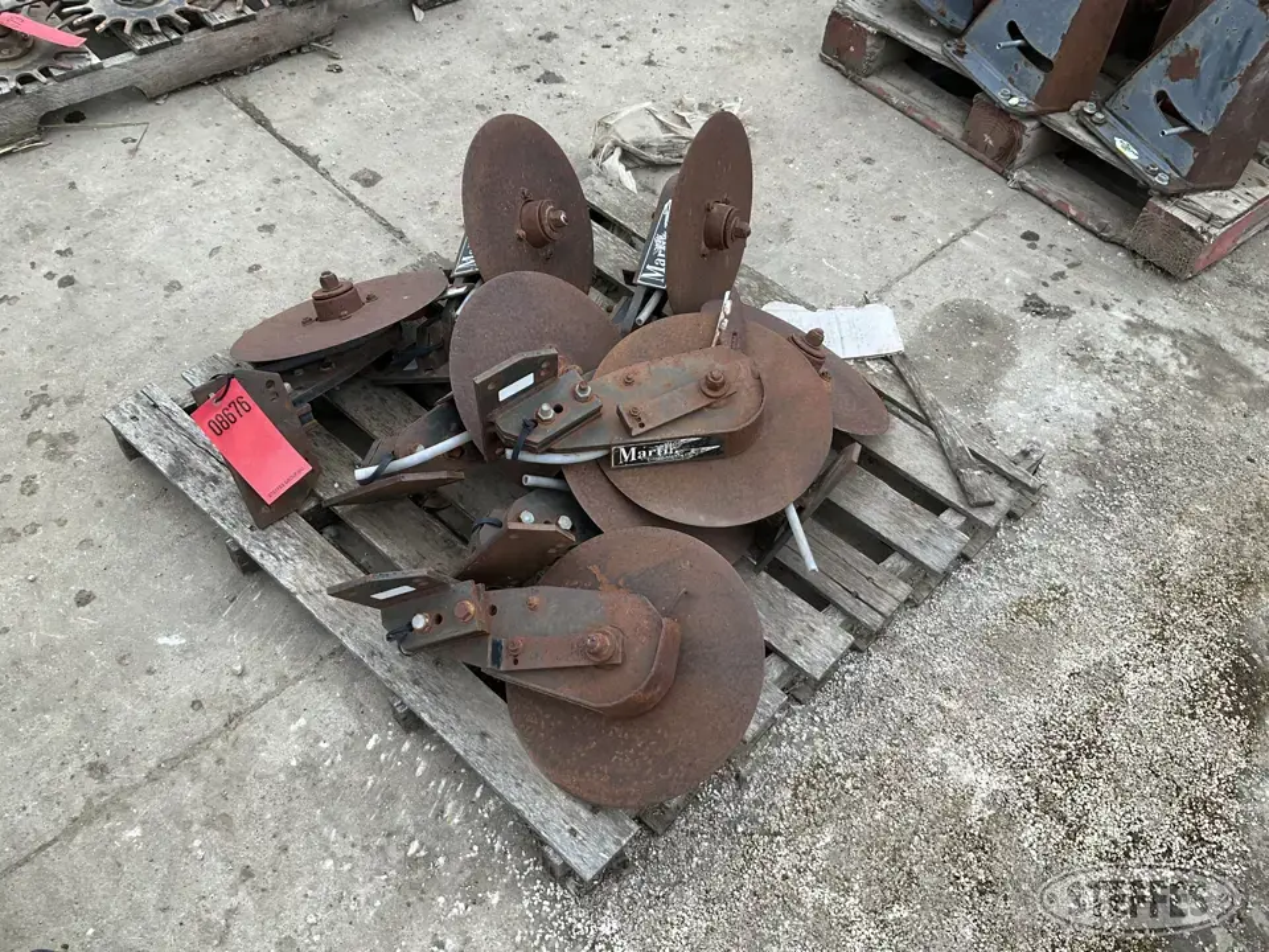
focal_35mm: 29
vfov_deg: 48.2
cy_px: 476
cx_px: 634
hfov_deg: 61.7
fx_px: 1063
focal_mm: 3
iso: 20
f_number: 1.8
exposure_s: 1/179
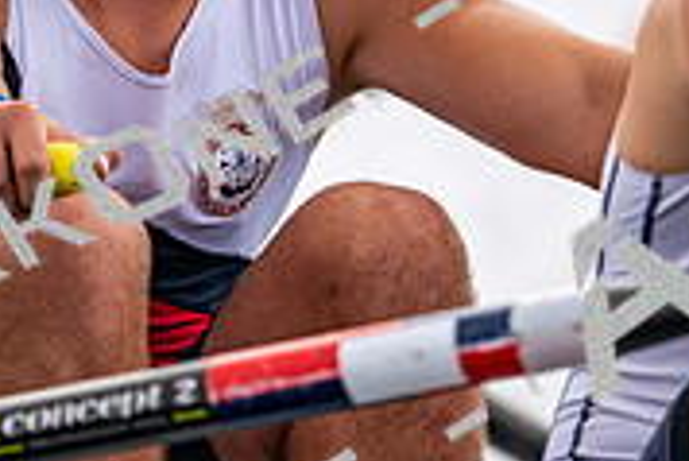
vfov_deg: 1.1
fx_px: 24977
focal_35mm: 1304
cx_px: 240
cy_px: 33
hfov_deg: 1.6
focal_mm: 400
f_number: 4.5
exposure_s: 1/2500
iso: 450
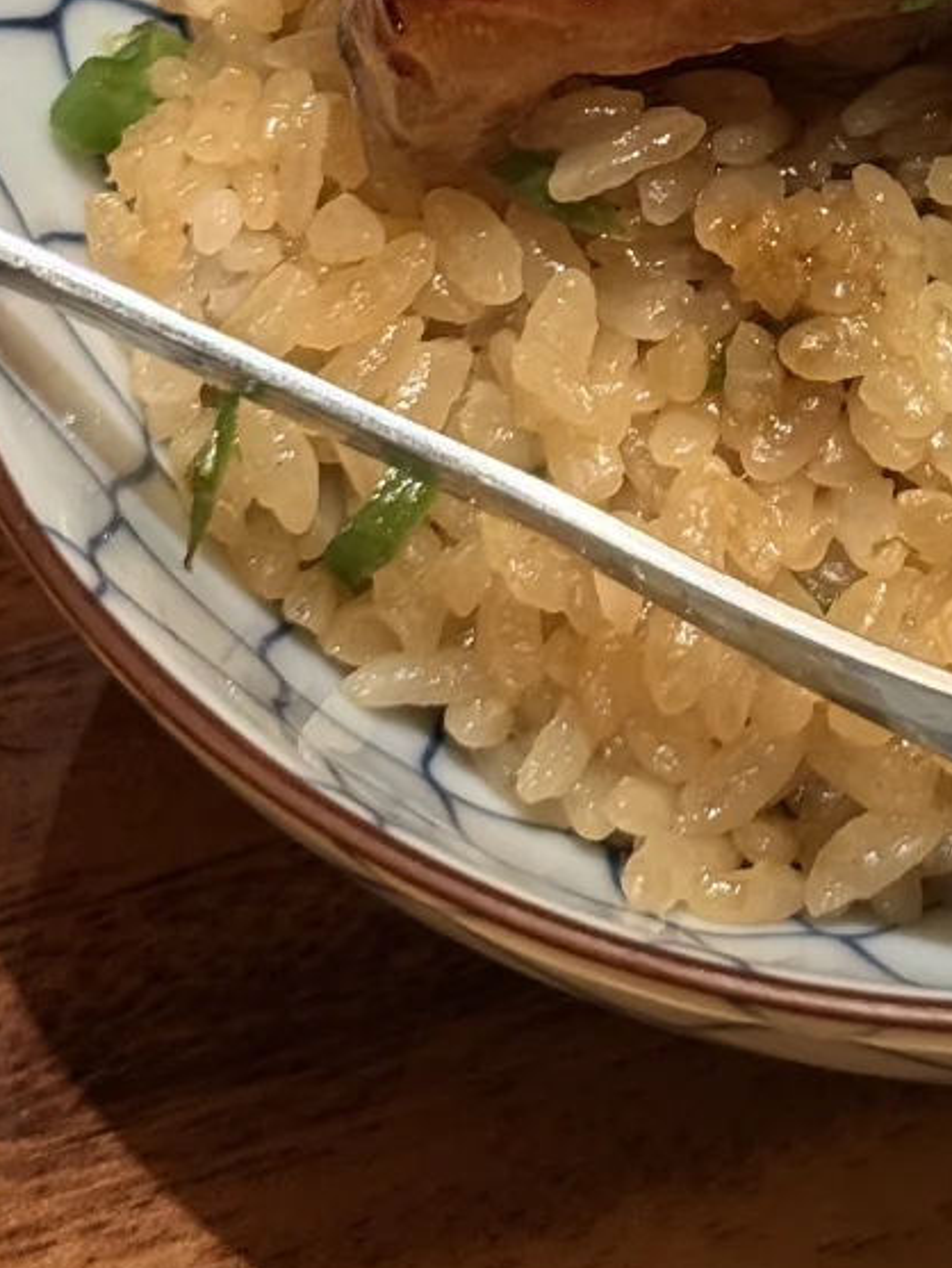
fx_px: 4545
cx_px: 1132
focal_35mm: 124
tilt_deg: -45.7
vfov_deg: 15.4
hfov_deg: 11.7
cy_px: -212
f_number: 1.78
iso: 200
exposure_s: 1/60
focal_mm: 6.76
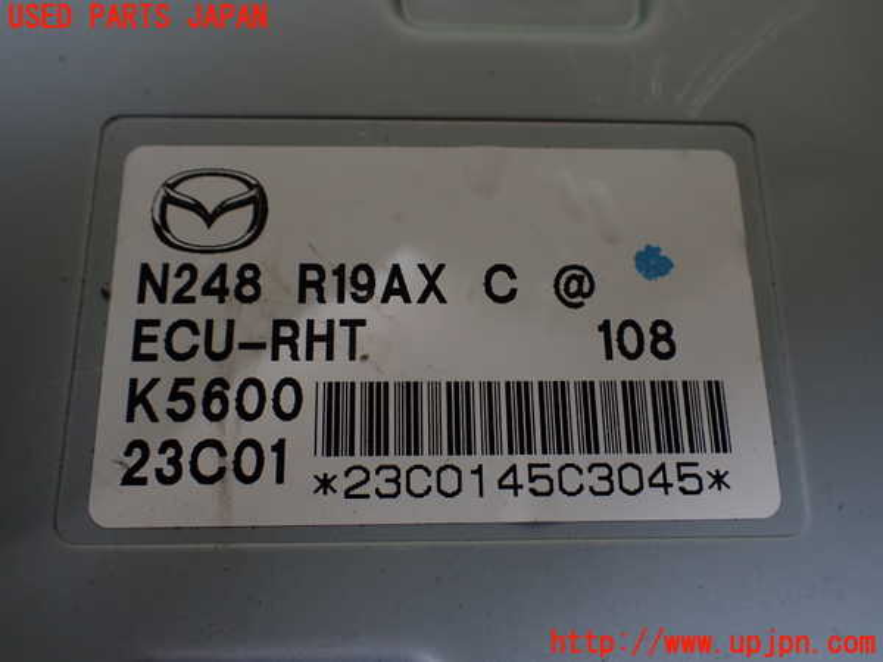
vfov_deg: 46.8
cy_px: 331
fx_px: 765
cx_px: 442
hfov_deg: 60.0
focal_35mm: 30
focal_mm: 5.4
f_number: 2.3
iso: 100
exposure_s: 1/160
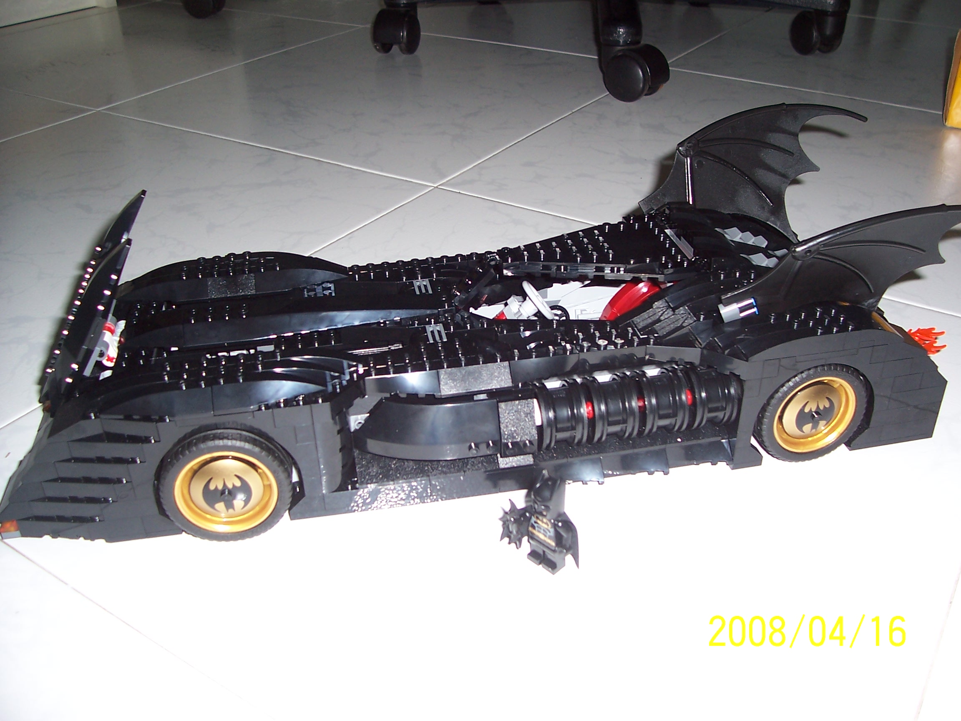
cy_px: 360
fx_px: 944
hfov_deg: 54.0
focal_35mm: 34
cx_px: 480
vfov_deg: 41.8
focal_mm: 5.6
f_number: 2.7
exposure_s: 1/60
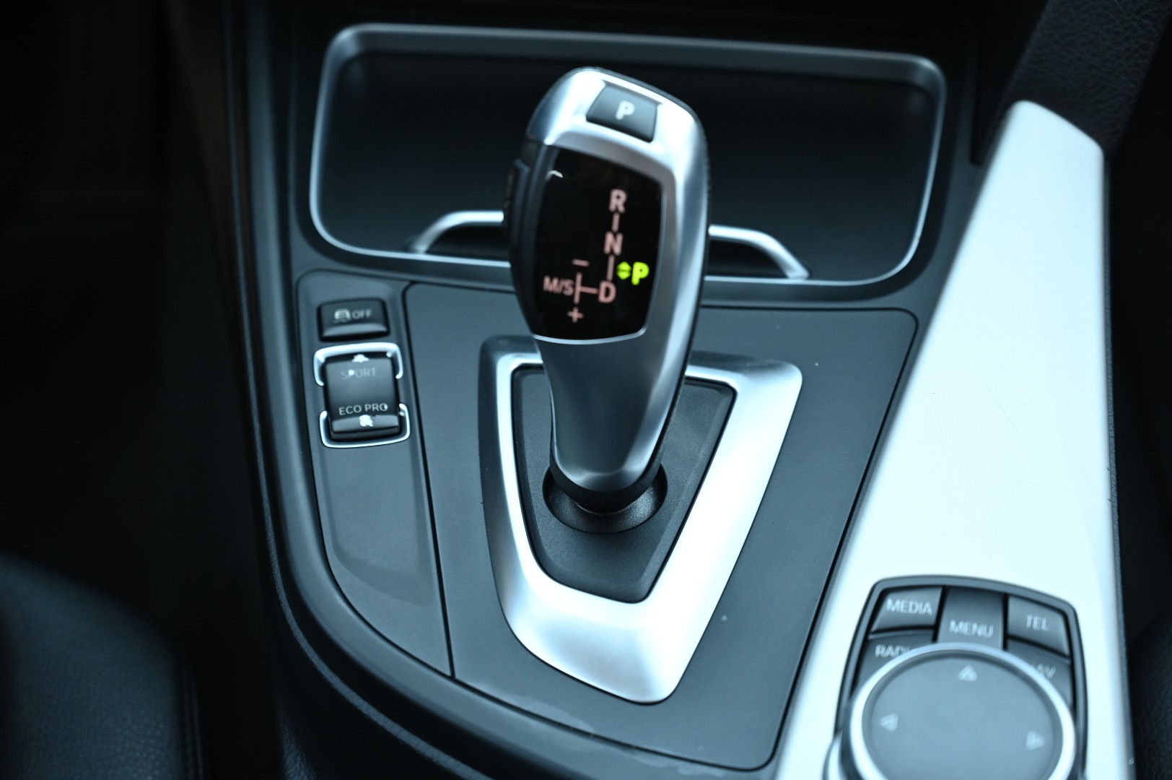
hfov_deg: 28.9
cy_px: 390
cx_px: 586
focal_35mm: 70
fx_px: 2277
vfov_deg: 19.4
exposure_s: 1/125
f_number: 4
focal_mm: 70
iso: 1000
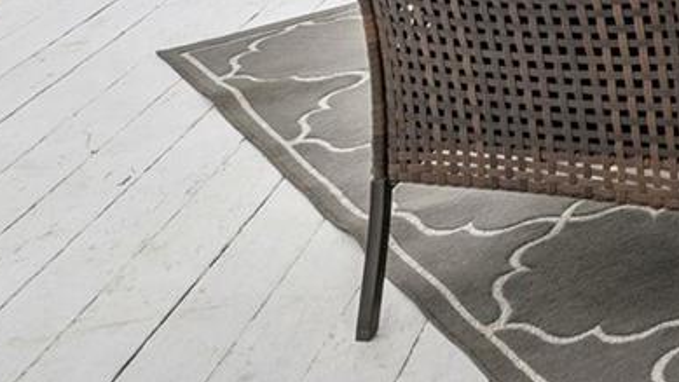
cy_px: -497
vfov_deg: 13.3
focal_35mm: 71
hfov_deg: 24.2
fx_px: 1281
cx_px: 979
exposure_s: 1/350
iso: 100
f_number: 8
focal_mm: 11
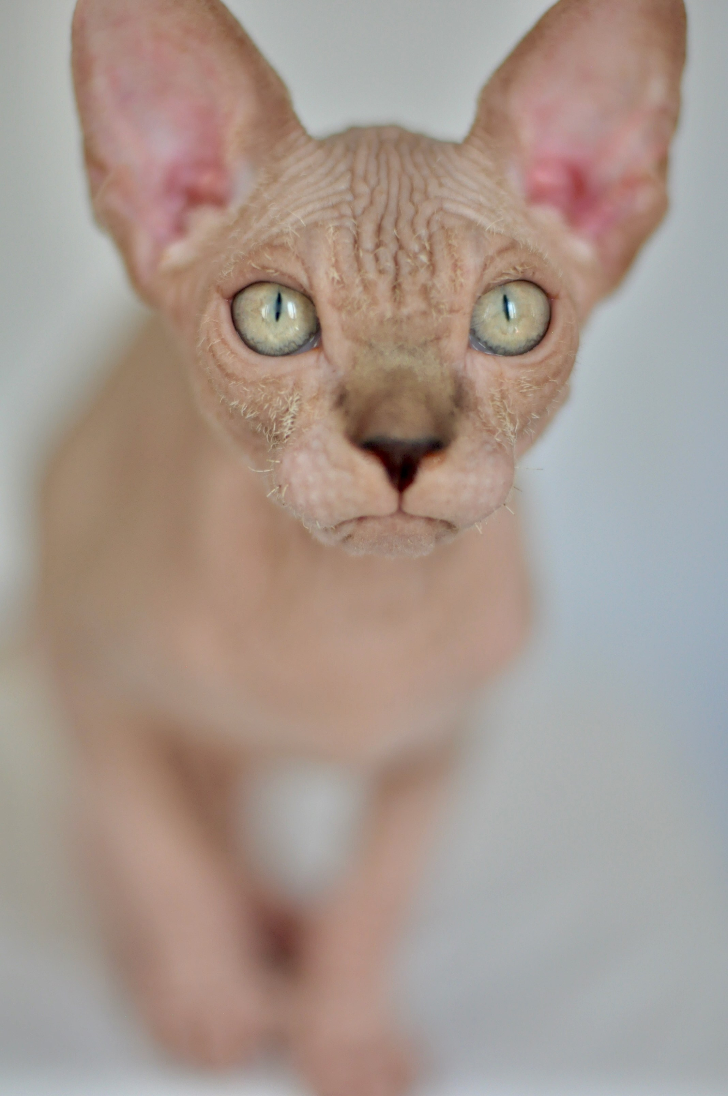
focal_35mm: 75
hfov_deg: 18.1
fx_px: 2281
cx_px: 364
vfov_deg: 27.0
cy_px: 548
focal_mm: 50
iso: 800
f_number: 1.4
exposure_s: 1/1600
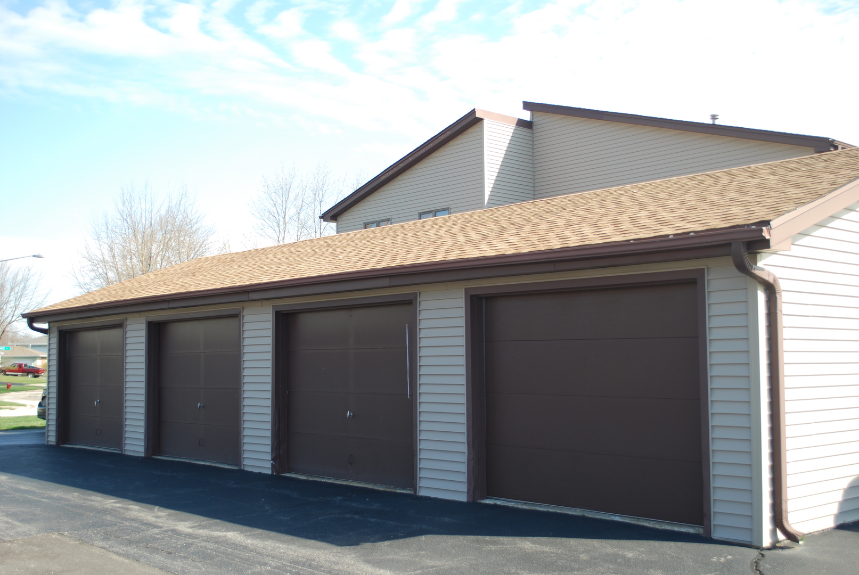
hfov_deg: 46.3
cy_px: 288
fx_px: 1003
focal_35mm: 42
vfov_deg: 32.0
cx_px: 430
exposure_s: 1/160
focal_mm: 28
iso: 100
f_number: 4.5
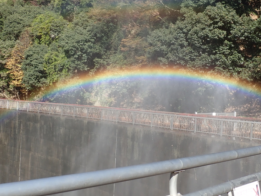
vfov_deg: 33.6
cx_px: 159
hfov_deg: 43.6
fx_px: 324
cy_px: 88
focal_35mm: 43
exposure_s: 1/400
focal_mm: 5.5
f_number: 3.2
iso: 100
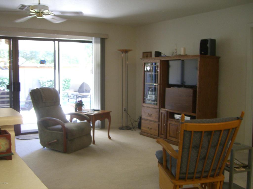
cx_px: 126
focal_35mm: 38
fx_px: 278
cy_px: 94
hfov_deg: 49.0
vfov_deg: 37.7
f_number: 2.7
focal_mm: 6.2
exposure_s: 1/25
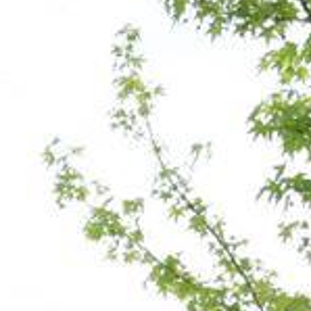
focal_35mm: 283
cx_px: -678
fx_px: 2877
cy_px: 843
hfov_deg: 5.7
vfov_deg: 5.9
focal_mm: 22
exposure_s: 1/100
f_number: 6.3
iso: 100
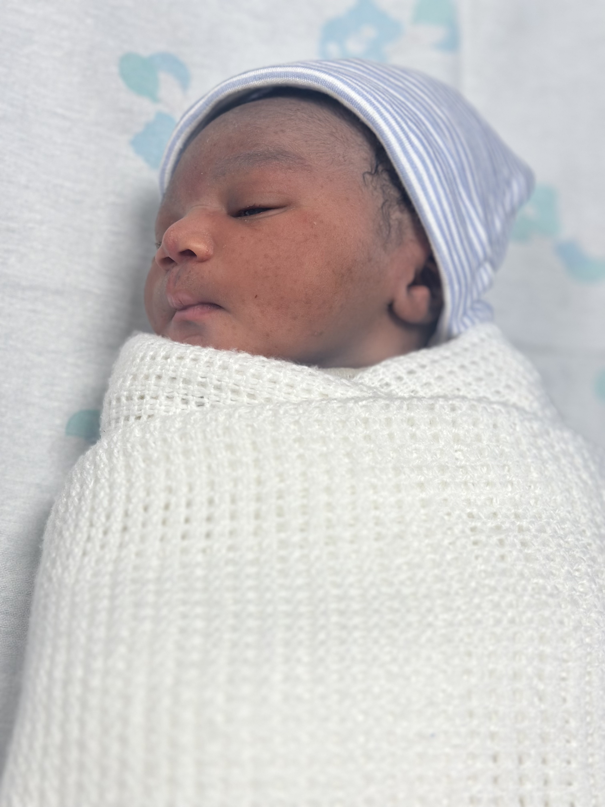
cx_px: 302
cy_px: 404
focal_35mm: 48
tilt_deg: -67.1
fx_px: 1119
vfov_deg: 39.7
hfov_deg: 30.3
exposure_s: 1/100
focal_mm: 6.86
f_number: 1.78
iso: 125
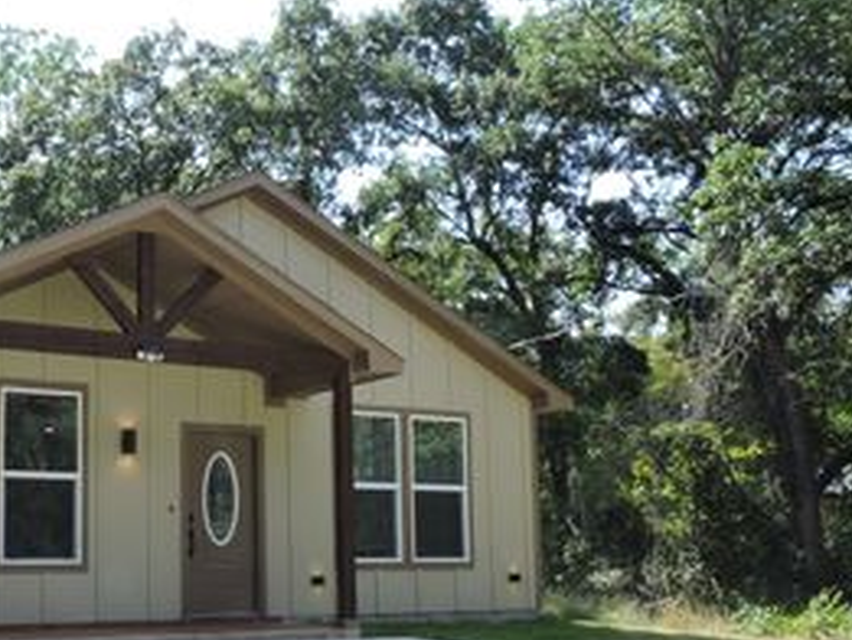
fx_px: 1133
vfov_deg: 31.3
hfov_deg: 40.2
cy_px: 426
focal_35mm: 46
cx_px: 225
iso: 100
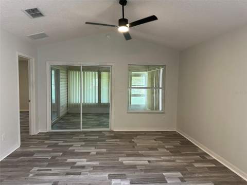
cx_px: 124
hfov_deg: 71.6
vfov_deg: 56.8
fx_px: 171
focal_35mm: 24
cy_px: 92
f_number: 1.78
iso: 200
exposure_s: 1/120
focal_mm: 6.86
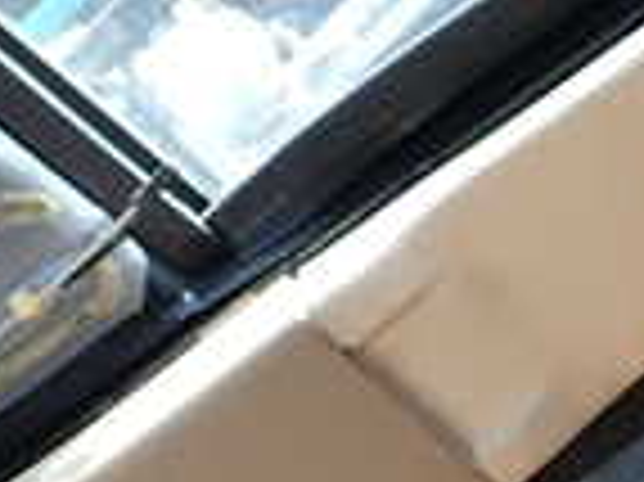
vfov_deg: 11.6
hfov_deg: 15.7
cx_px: 311
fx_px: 2342
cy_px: 505
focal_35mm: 126
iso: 100
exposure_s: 1/100
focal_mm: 5.4
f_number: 2.3
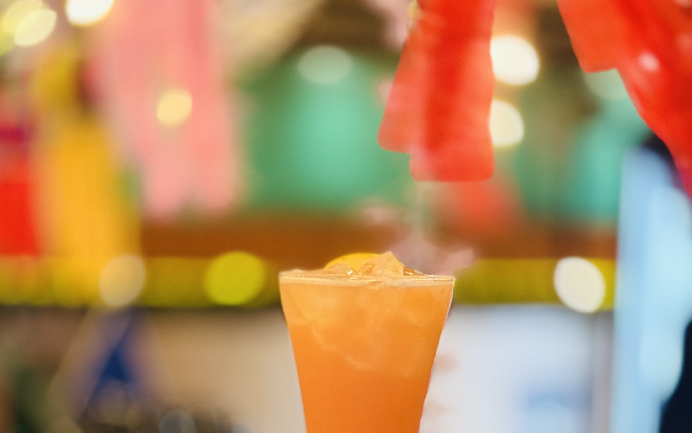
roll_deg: -1.7
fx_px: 1283
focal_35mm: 68
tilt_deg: -7.6
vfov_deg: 18.6
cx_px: 346
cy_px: 431
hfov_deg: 30.2
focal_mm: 6.76
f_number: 1.78
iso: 500
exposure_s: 1/34
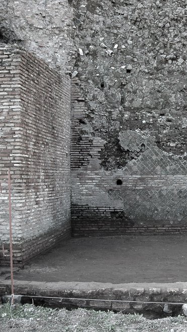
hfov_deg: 20.5
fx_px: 502
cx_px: 179
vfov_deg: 36.6
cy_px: 166
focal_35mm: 57
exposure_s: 1/40
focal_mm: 24
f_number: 8
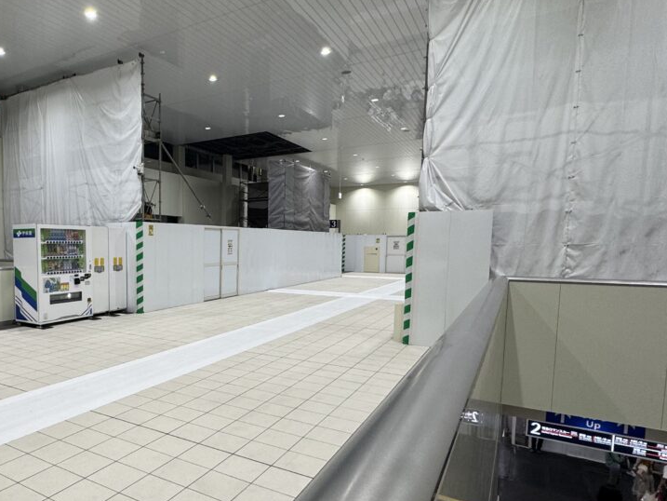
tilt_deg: -3.2
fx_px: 482
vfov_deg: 54.7
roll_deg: +0.6
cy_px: 287
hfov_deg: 65.2
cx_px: 167
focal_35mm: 25
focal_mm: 2.22
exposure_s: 1/100
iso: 100
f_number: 2.2
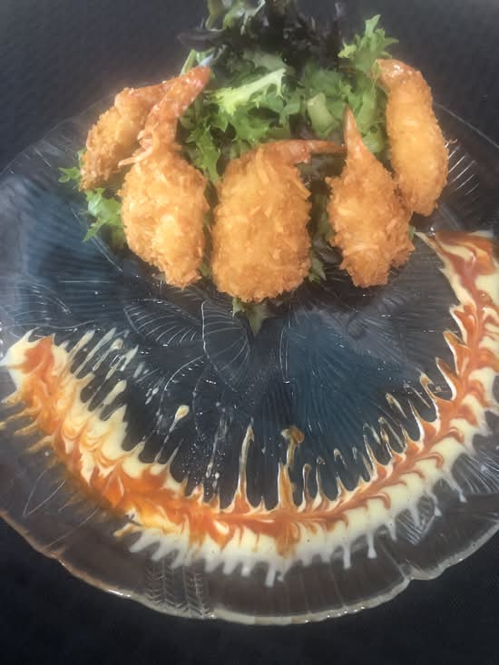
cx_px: 250
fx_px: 538
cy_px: 332
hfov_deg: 49.8
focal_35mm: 28
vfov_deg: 63.4
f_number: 1.8
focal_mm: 4
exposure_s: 1/6
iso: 100
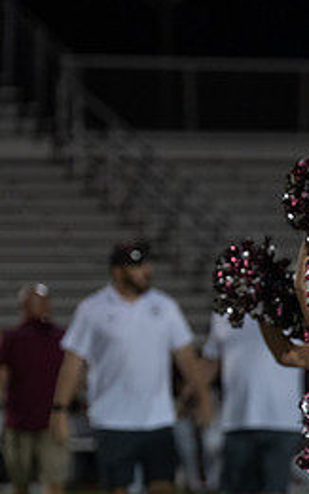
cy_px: 346
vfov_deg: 5.2
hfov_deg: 3.2
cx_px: 450
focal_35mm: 405
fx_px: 5460
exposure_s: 1/1000
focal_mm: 152
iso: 2000
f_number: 2.8
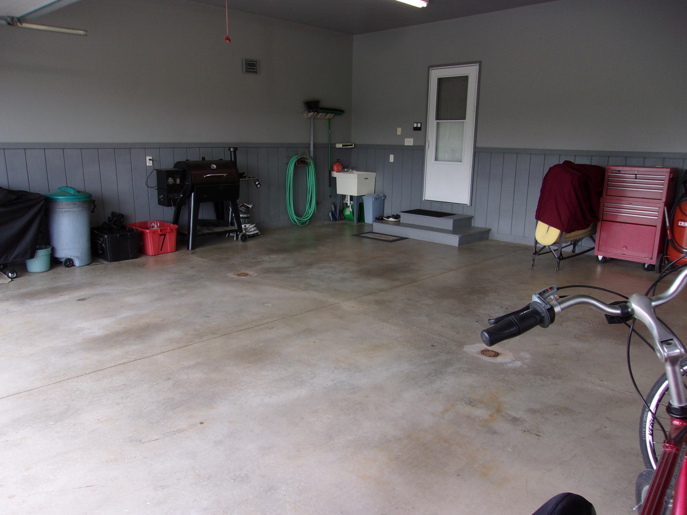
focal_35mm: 27
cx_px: 344
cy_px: 258
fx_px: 536
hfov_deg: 65.3
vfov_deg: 51.4
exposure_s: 1/105
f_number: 3
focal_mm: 4.9
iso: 80
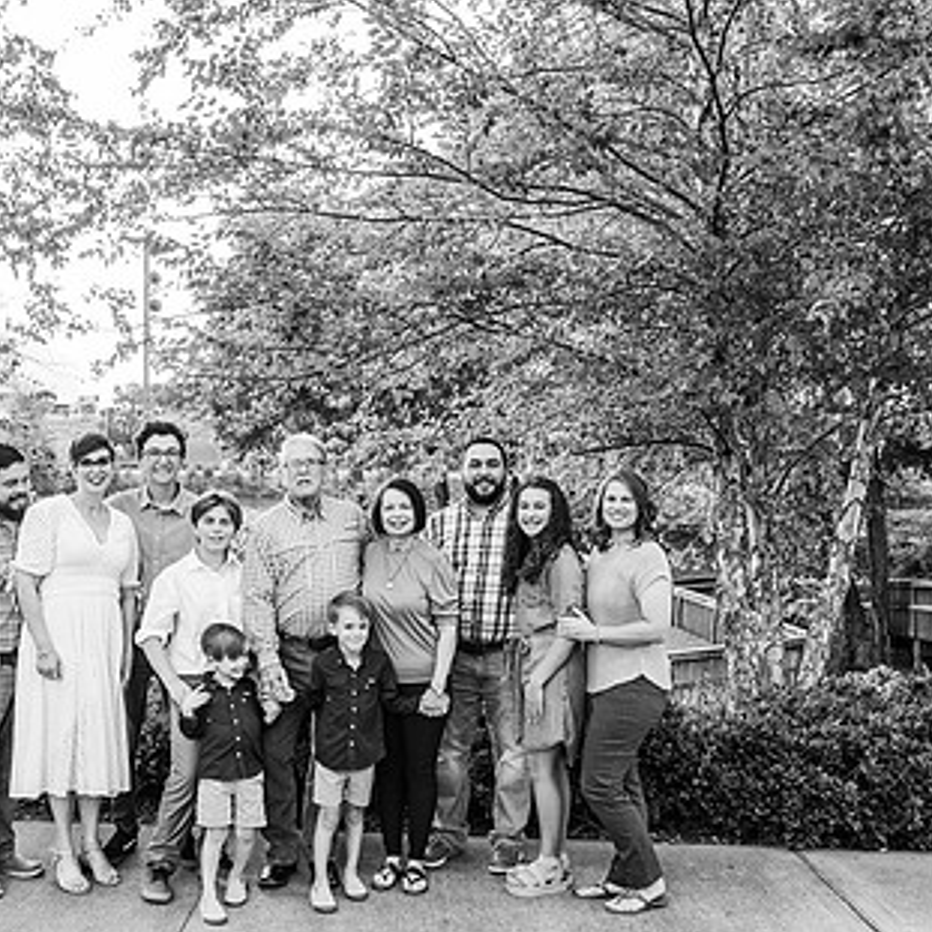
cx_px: 378
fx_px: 1158
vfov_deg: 43.6
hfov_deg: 43.7
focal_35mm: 38
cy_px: 562
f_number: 3.2
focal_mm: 24
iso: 320
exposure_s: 1/200
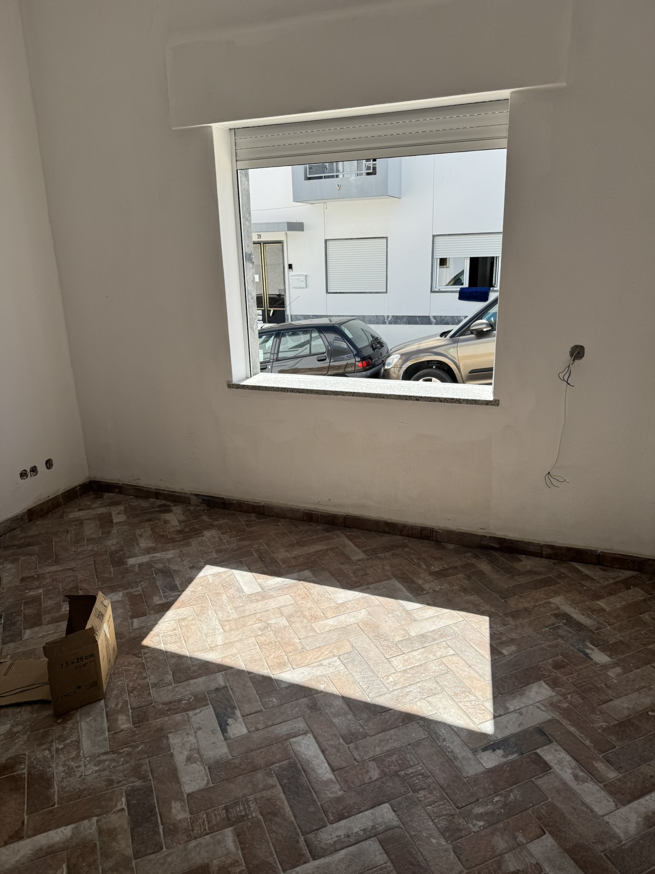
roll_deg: +2.1
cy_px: 437
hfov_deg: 56.8
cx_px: 328
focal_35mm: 24
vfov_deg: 71.6
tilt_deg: -17.5
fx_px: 606
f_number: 1.78
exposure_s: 1/2833
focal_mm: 6.76
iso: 80
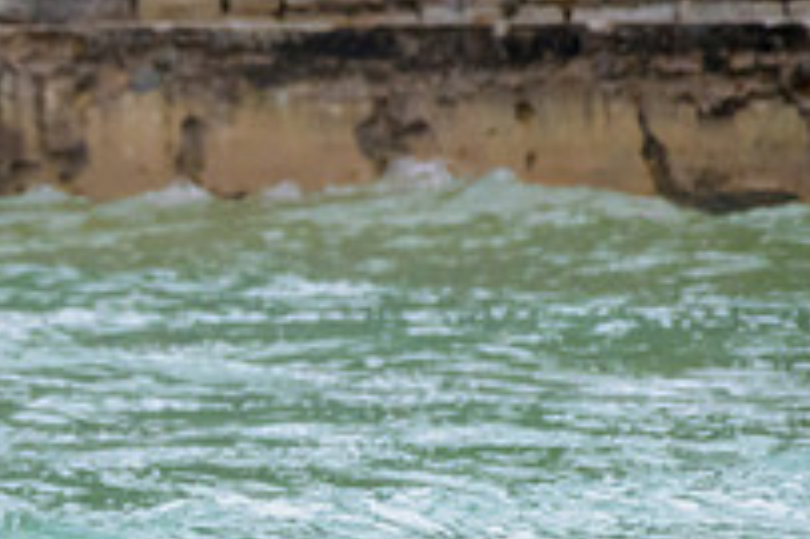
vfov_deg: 0.8
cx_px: -253
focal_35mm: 1755
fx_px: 39455
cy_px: 534
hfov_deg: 1.2
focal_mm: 500
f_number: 5.6
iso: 2200
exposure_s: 1/2000
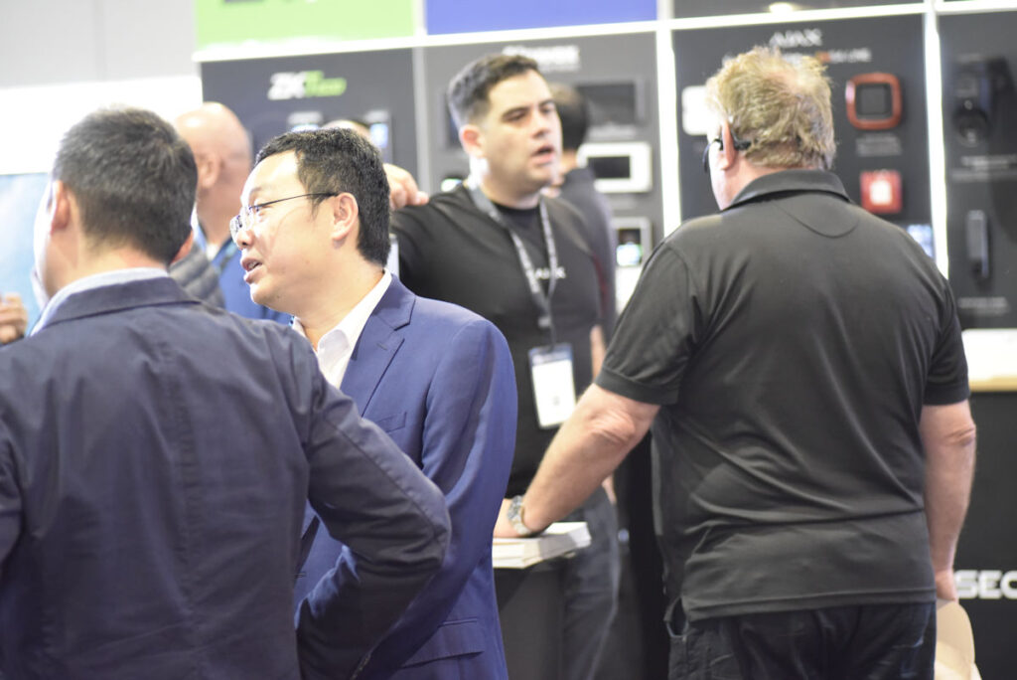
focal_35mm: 100
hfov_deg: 20.4
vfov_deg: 13.7
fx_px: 2826
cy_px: 340
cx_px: 508
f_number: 2.8
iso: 6400
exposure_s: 1/125
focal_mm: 100
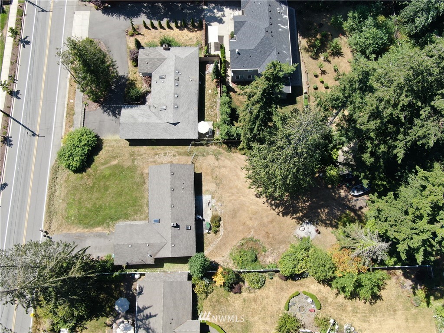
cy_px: 166
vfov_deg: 45.4
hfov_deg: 58.4
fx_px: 398
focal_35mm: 31
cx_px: 222
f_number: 3.1
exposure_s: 1/500
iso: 100
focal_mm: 5.33
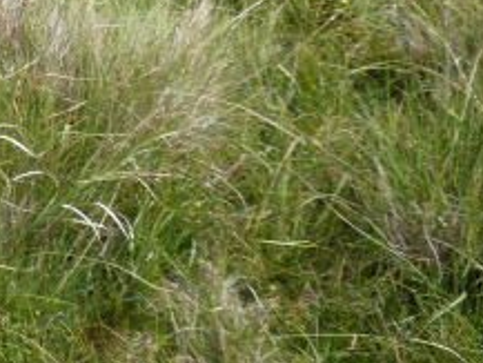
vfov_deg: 11.4
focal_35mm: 128
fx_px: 1787
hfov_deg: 13.4
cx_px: -465
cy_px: -60
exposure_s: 1/640
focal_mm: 5.5
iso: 80
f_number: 3.3
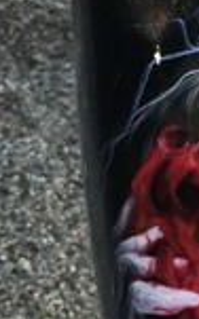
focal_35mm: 118
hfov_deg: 10.4
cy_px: 133
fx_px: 1027
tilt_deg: -56.1
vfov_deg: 17.7
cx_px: 370
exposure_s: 1/100
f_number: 1.8
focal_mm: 3.99
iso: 25
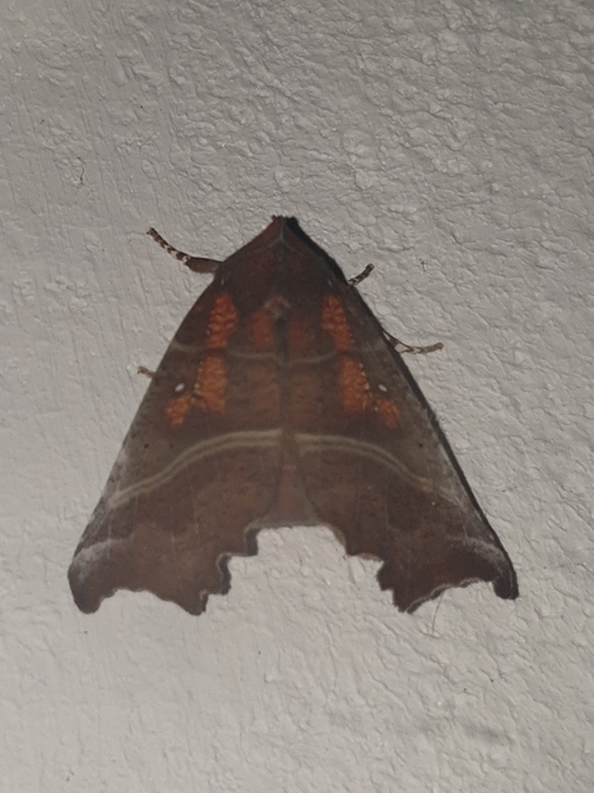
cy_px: 396
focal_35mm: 26
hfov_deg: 53.0
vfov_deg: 67.3
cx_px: 297
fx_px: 596
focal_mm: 4.3
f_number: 1.5
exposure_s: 1/2222
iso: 50
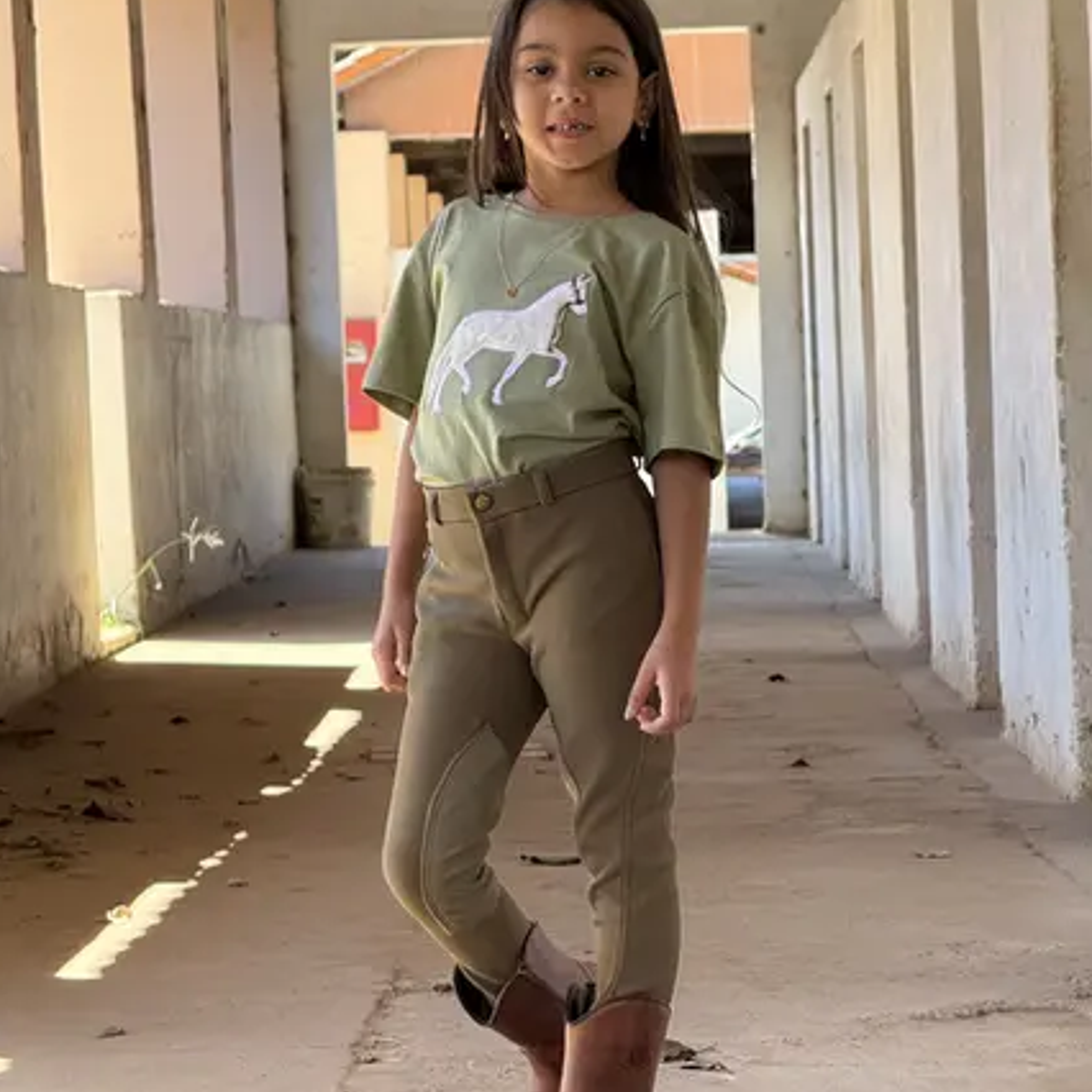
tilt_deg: -2.3
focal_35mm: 143
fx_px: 5104
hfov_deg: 12.2
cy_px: 546
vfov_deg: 12.2
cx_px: 543
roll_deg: +2.0
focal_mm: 15.66
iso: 50
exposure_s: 1/105
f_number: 2.8
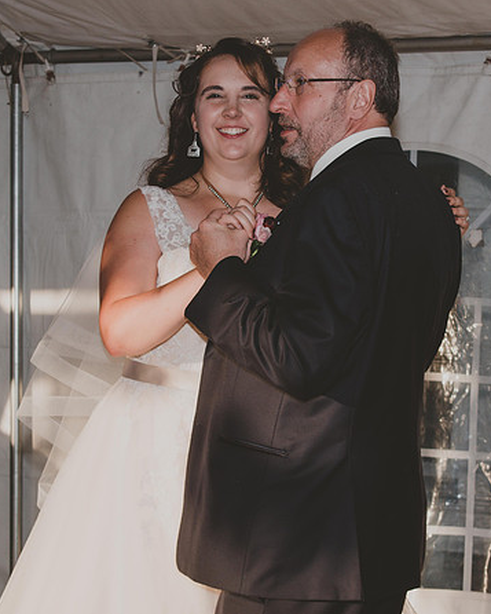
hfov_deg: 12.1
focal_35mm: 127
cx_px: 305
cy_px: 280
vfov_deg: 15.1
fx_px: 2306
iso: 100
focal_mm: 55
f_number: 9
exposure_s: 1/200
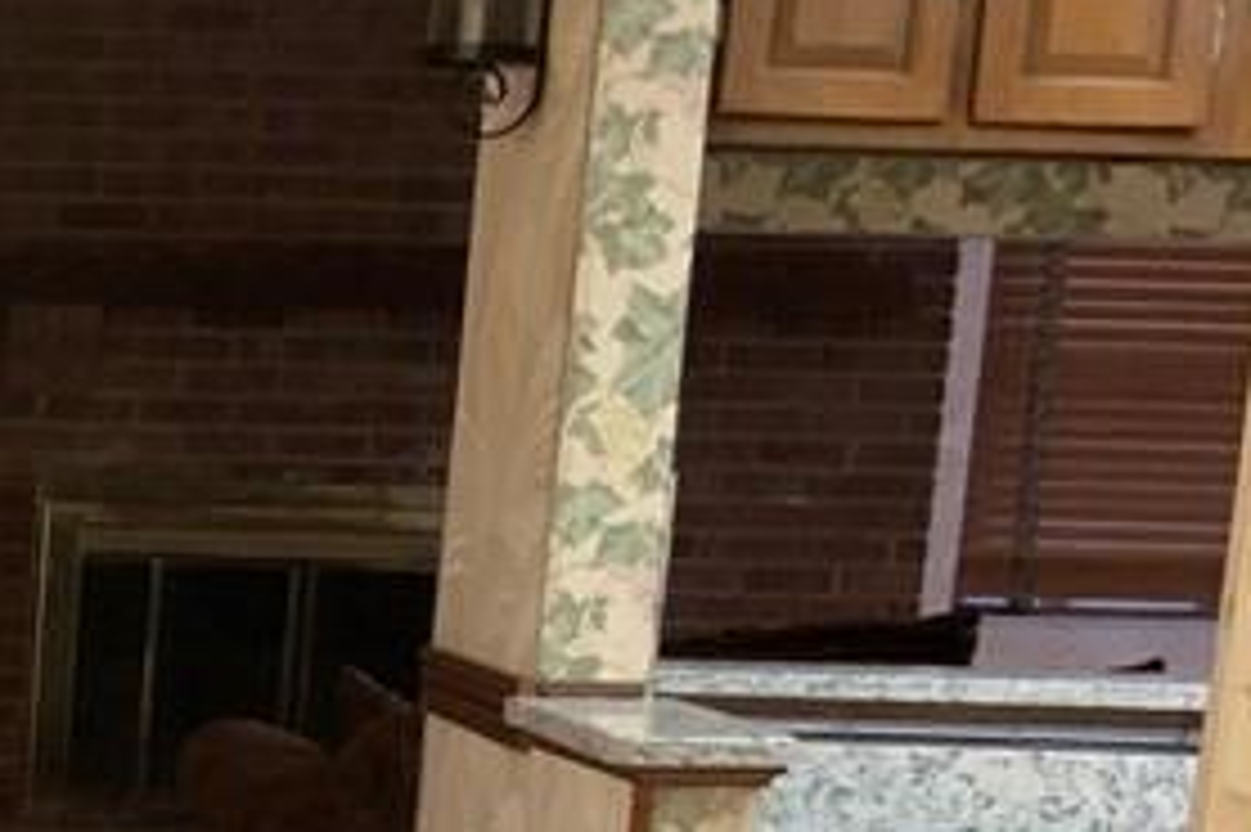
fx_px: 3855
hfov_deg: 17.1
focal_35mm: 111
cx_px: -472
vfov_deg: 11.8
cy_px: 1241
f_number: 1.8
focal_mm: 3
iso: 160
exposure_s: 1/60
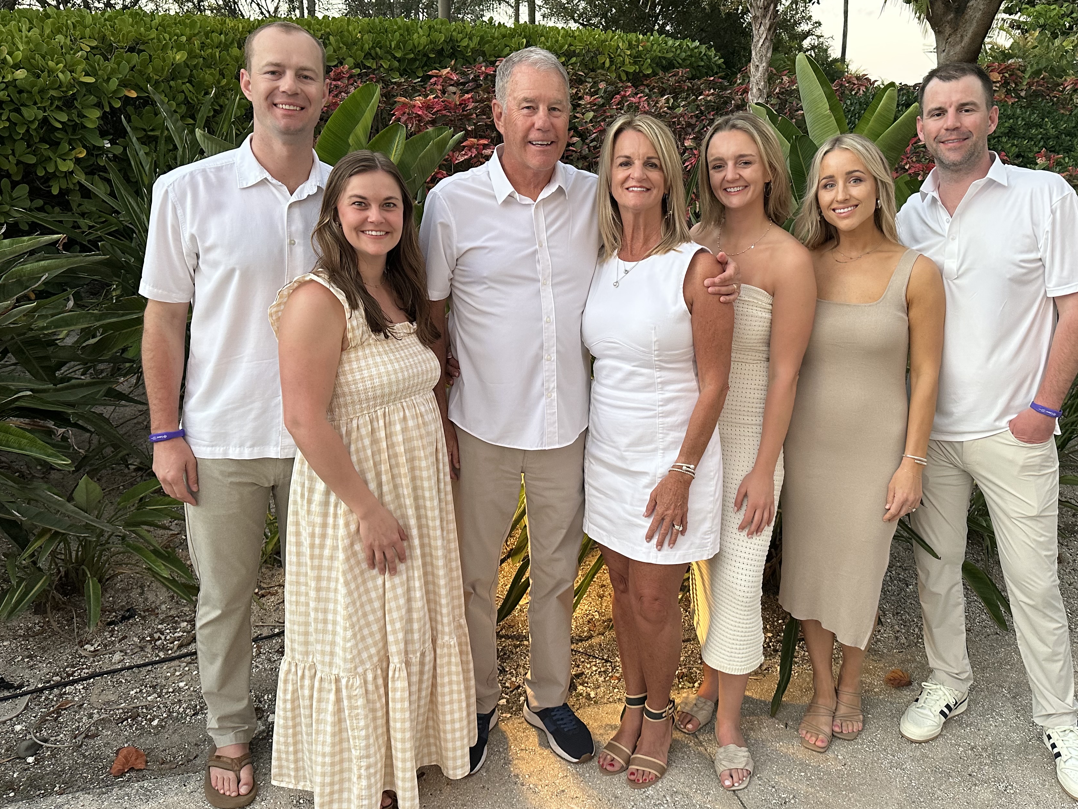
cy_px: 371
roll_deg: -2.0
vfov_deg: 48.2
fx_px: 903
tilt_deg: -12.9
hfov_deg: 61.4
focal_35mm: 29
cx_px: 619
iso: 320
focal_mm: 6.86
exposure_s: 1/60
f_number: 1.78
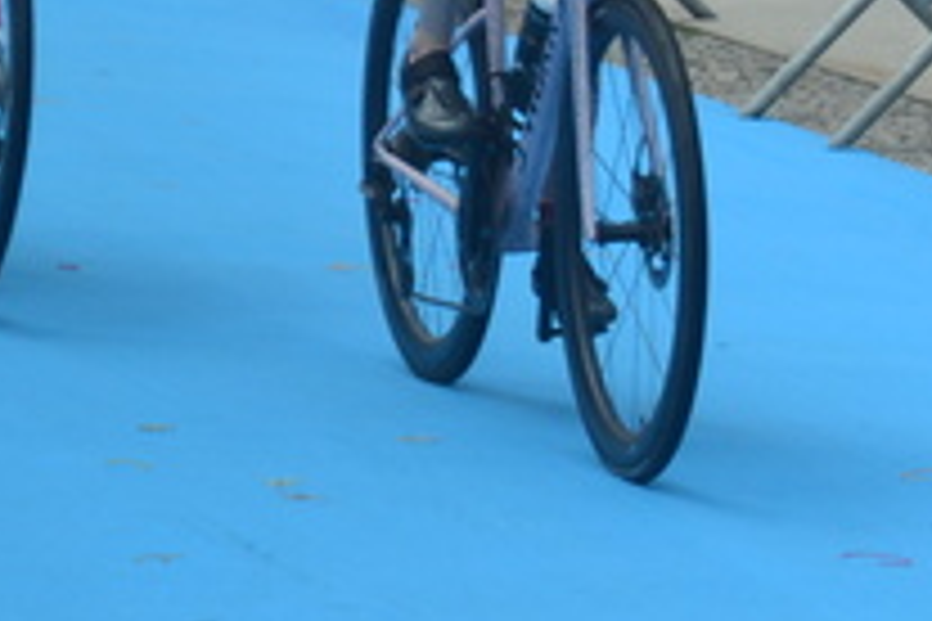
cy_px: 184
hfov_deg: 5.9
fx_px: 8803
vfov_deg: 4.0
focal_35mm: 340
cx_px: 1745
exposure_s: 1/1000
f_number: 5.6
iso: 400
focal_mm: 55
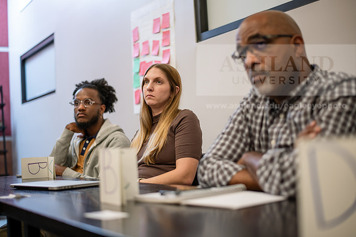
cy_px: 118
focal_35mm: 50
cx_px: 178
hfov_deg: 39.6
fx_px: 495
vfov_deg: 27.0
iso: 400
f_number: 1.8
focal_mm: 50
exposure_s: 1/200
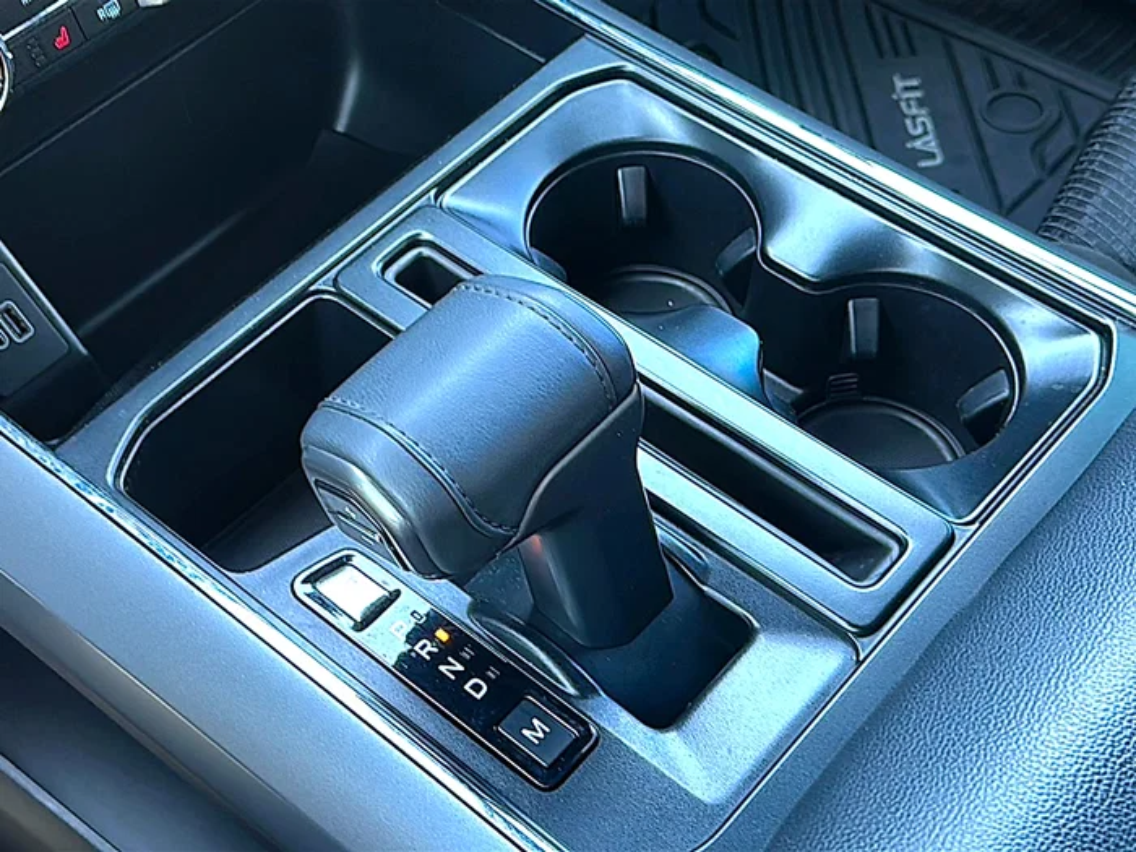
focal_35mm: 43
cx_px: 568
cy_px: 426
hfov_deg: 43.9
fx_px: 1411
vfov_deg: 33.6
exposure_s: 1/40
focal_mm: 6.86
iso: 100
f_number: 1.78
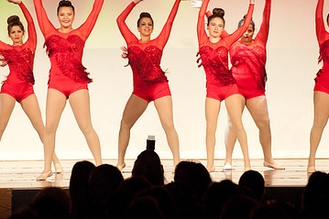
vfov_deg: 6.1
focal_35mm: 226
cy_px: 43
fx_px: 2064
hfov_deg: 9.1
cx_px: 161
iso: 3200
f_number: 4
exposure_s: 1/200
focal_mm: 140
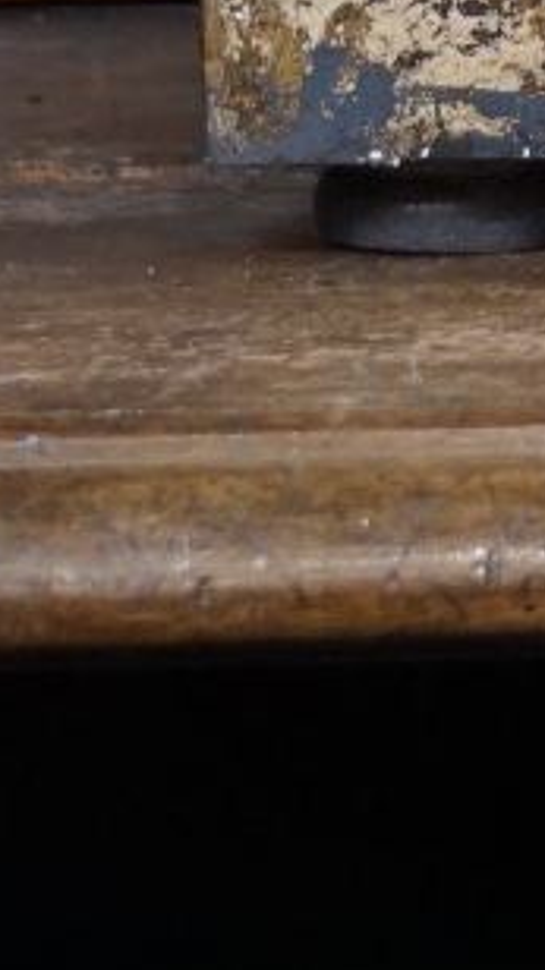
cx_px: 973
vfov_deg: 4.2
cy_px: -775
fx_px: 13220
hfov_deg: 2.4
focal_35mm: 514
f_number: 5
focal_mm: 84
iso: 1000
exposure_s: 1/160
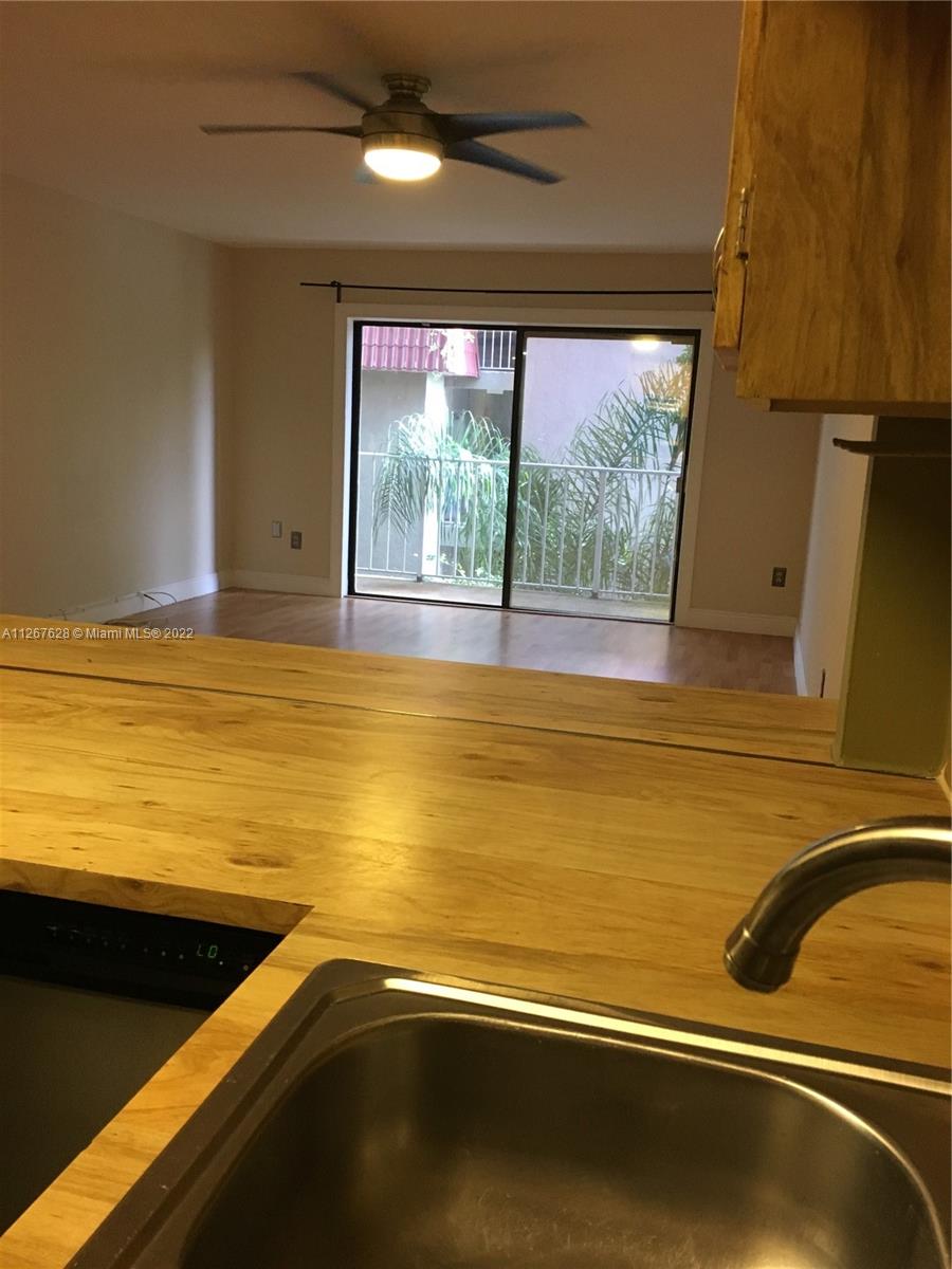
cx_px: 476
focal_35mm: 29
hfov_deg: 48.2
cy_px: 634
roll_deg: -2.7
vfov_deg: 61.7
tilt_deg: -10.4
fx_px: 1063
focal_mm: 4.15
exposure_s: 1/30
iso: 160
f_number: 2.2
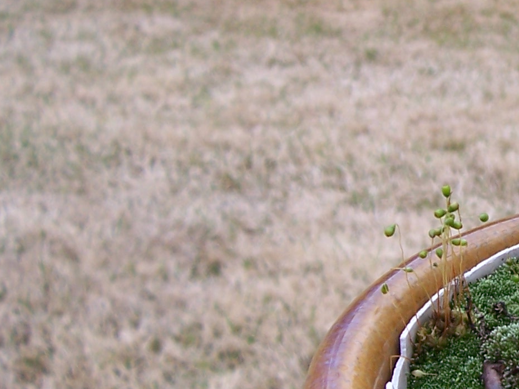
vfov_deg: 17.5
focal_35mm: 84
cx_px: 588
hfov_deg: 21.9
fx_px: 1259
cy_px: 127
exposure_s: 1/60
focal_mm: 5.6
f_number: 2.7
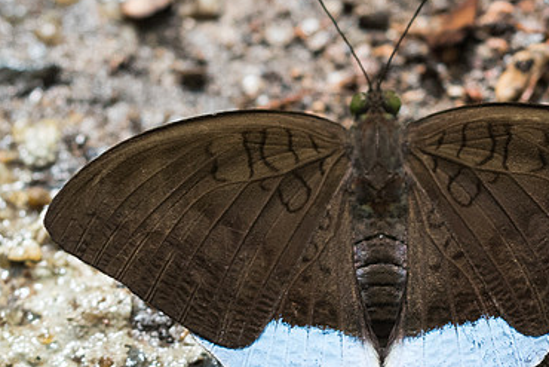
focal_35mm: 840
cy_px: 59
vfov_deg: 1.6
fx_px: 12814
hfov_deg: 2.5
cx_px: 387
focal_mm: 150
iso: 800
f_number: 4.5
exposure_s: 1/200
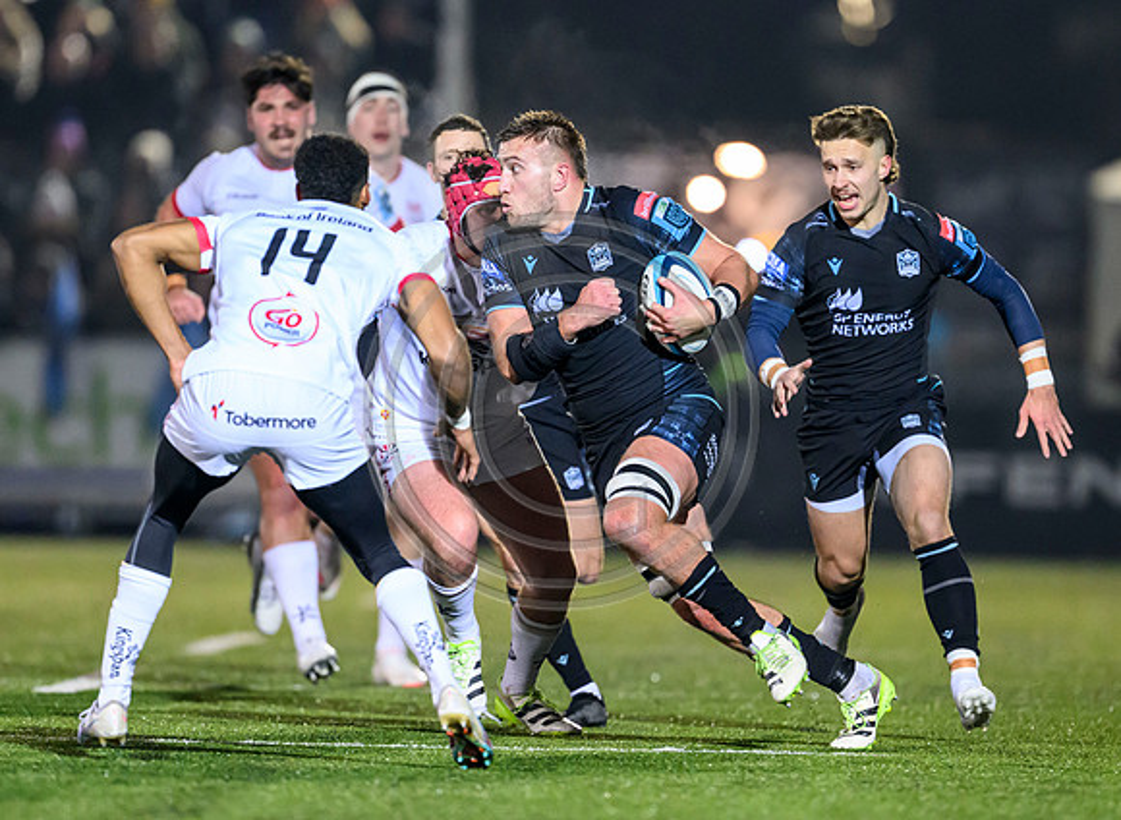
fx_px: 19893
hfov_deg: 3.2
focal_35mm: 620
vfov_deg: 2.4
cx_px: 665
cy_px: 418
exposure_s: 1/1000
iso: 6400
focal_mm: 400
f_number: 3.2
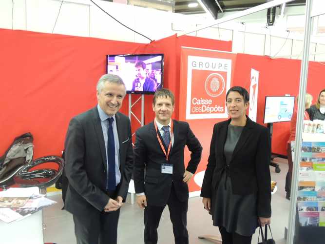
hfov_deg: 63.5
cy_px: 122
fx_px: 263
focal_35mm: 28
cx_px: 162
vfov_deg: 49.7
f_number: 3.1
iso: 400
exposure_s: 1/13
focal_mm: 4.9
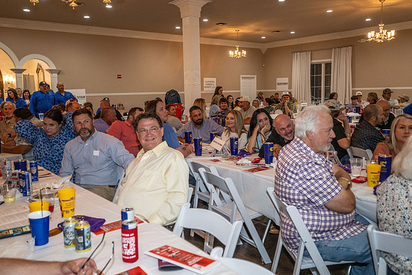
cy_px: 138
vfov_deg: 43.6
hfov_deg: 61.9
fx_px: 343
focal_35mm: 30
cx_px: 206
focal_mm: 30
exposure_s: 1/200
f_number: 4
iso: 3200
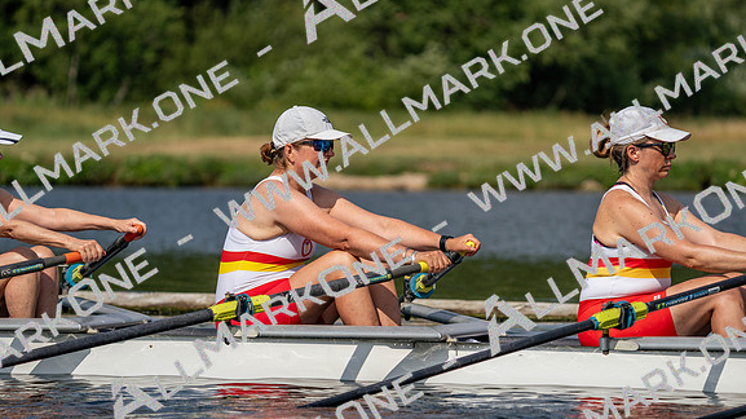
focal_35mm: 295
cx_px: 374
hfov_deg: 7.3
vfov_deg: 4.1
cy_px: 233
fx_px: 5833
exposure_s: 1/1600
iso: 125
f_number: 5.6
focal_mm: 280
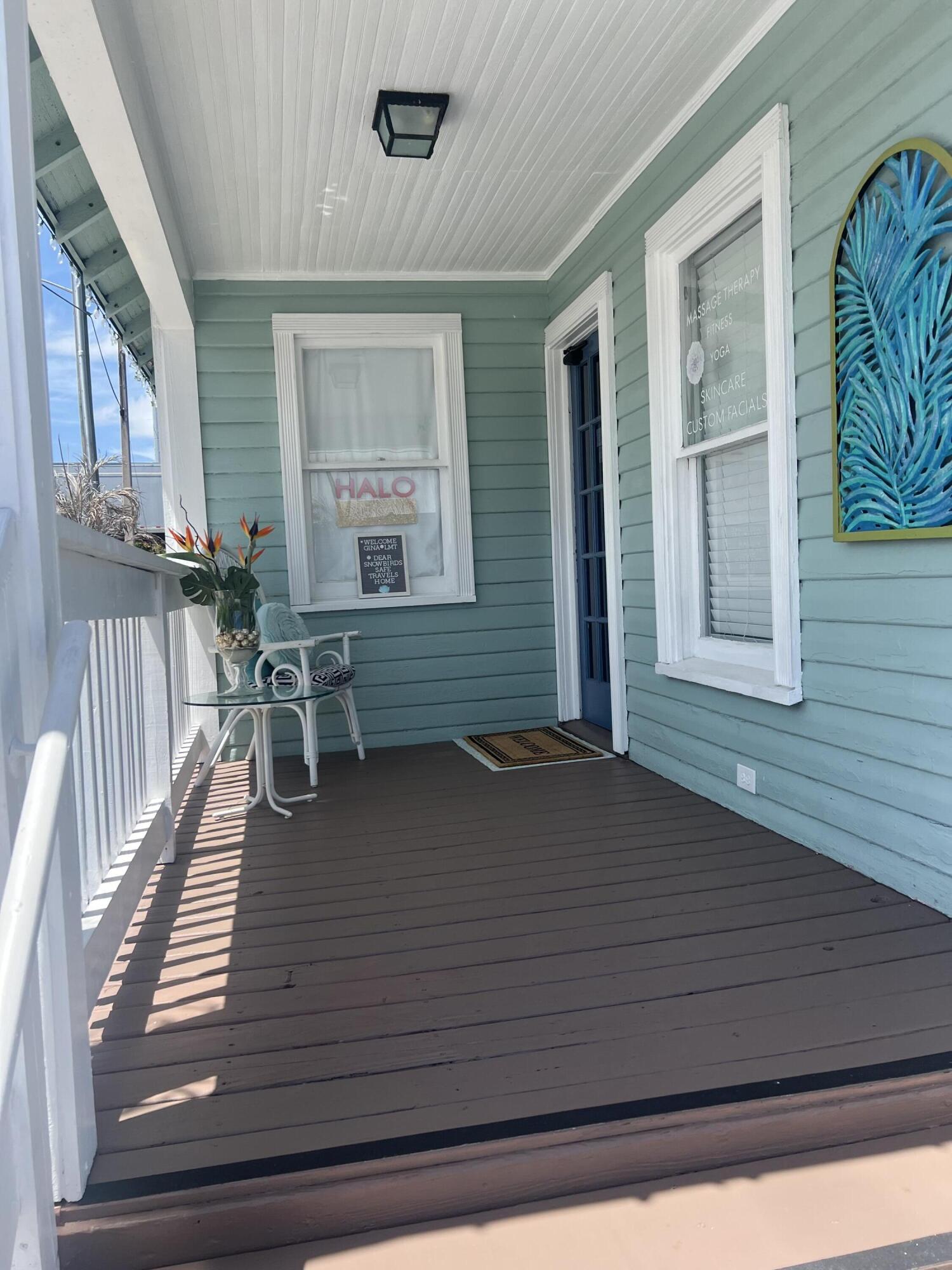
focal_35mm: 26
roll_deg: +3.1
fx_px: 953
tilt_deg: -1.9
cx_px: 476
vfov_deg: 67.3
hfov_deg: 53.1
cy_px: 635
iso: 50
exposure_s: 1/2165
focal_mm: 5.7
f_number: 1.5
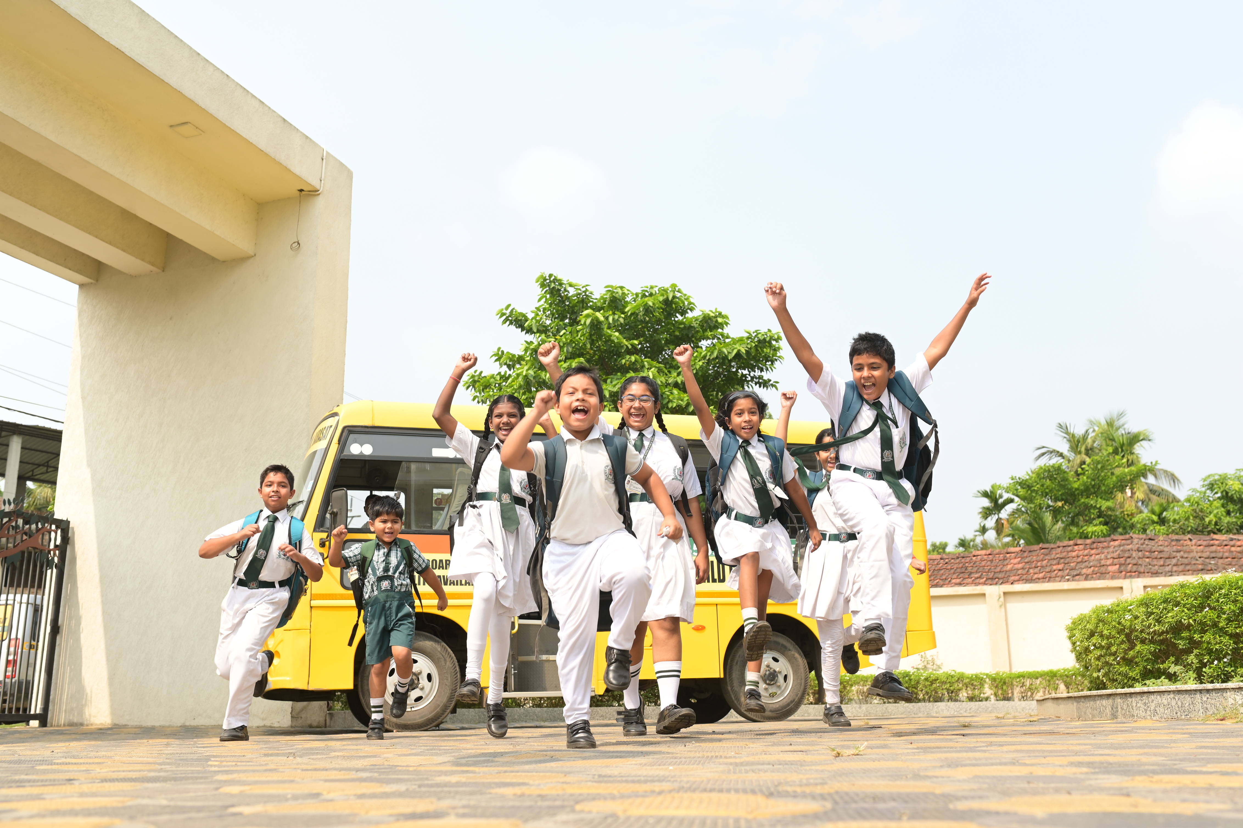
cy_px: 414
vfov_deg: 37.8
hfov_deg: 54.4
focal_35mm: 35
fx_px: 1208
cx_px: 622
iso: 200
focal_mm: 35
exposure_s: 1/500
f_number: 5.6
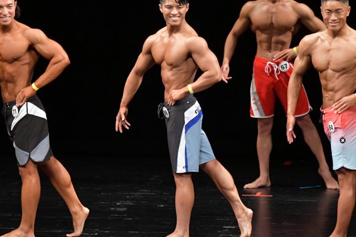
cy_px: 116
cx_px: 126
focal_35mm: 369
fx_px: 3649
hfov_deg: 5.6
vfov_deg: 3.7
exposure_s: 1/400
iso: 3200
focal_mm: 180
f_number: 5.6
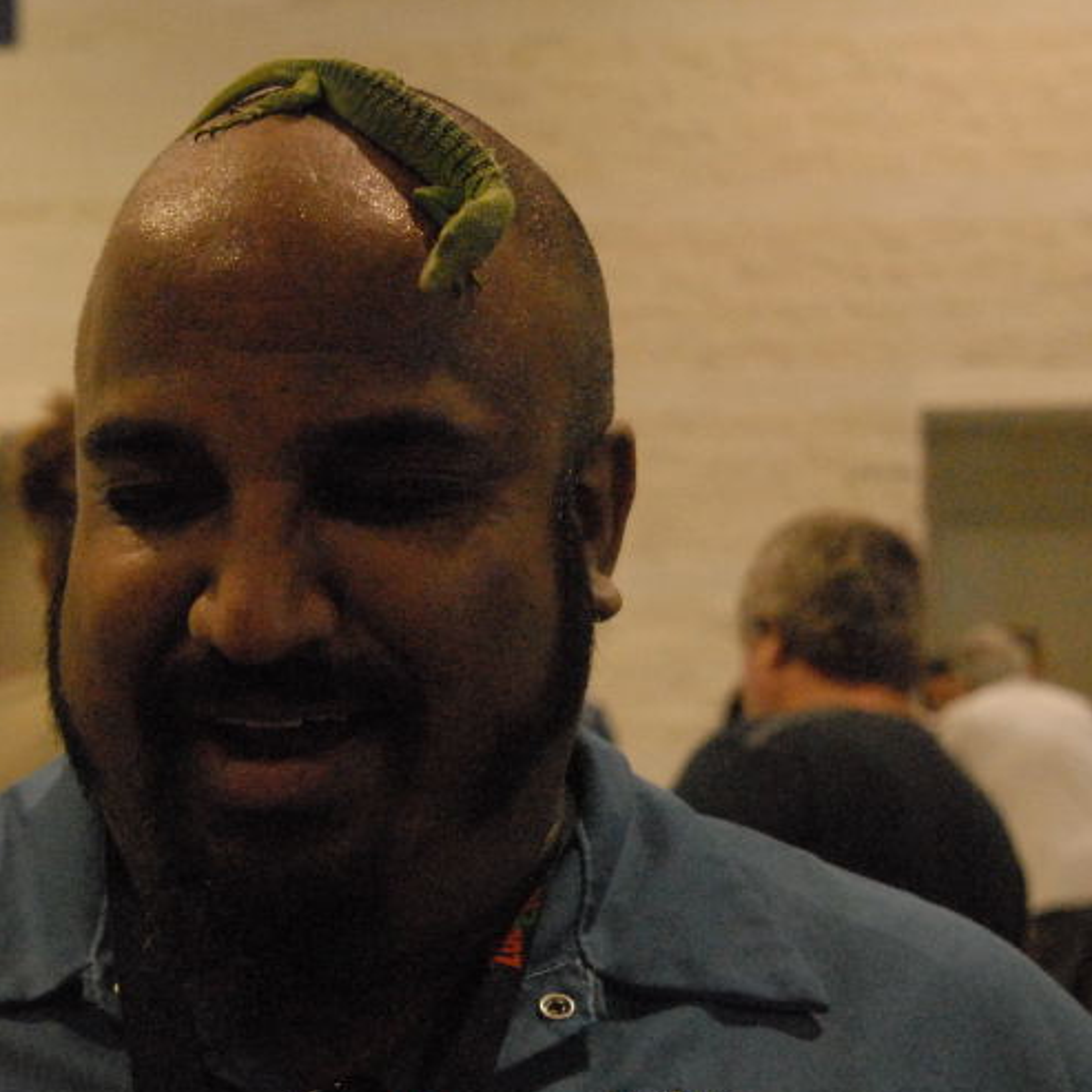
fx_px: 2962
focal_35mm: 83
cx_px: 423
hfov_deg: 20.9
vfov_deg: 20.9
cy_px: 550
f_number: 6.3
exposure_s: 1/160
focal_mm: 40
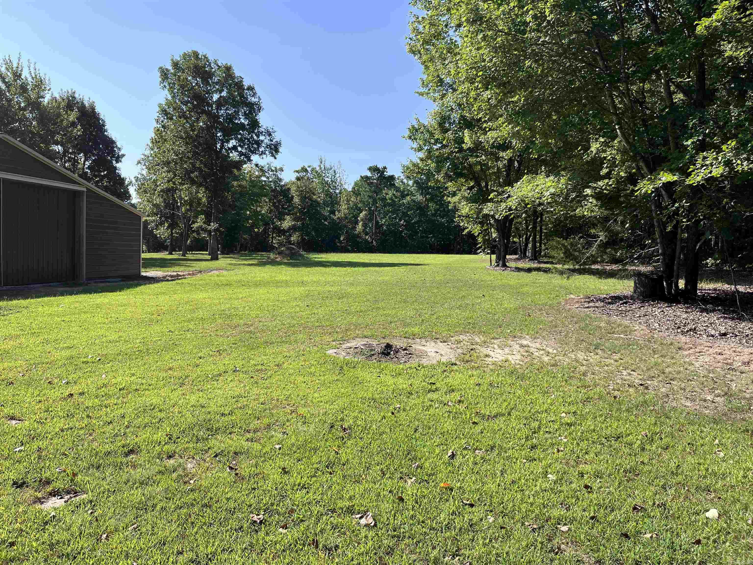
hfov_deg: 67.3
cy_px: 282
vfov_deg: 53.1
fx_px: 566
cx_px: 376
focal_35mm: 26
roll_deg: -1.5
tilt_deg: -3.0
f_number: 1.6
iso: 50
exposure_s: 1/1890
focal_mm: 5.1
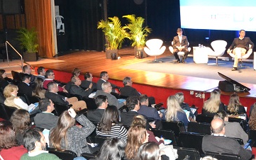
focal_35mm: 61
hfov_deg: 33.2
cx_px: 168
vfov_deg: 21.3
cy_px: 73
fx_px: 426
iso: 3200
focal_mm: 18
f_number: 4.2
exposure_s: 1/60
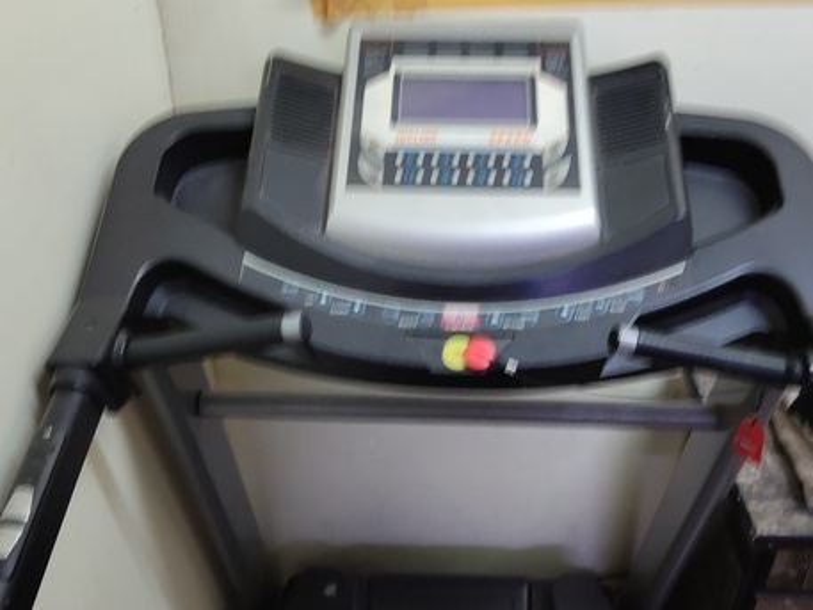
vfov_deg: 40.7
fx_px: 822
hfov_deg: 52.6
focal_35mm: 35
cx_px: 406
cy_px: 305
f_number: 1.8
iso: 1115
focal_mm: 4.15
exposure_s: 1/16.7
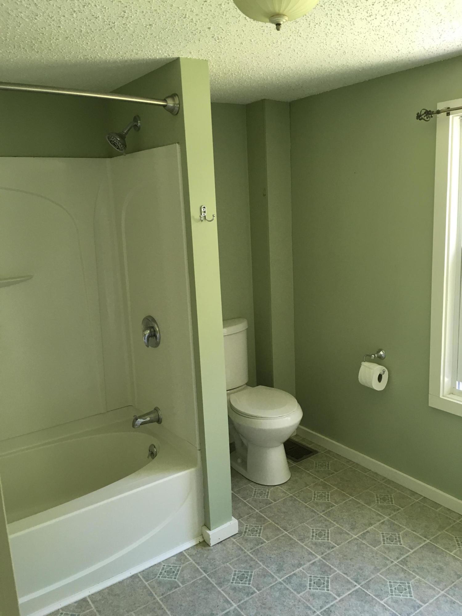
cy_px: 308
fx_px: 516
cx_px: 231
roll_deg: +4.0
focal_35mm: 29
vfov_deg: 61.7
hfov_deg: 48.2
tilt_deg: -12.8
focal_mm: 4.15
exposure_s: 1/30
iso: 80
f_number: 2.2
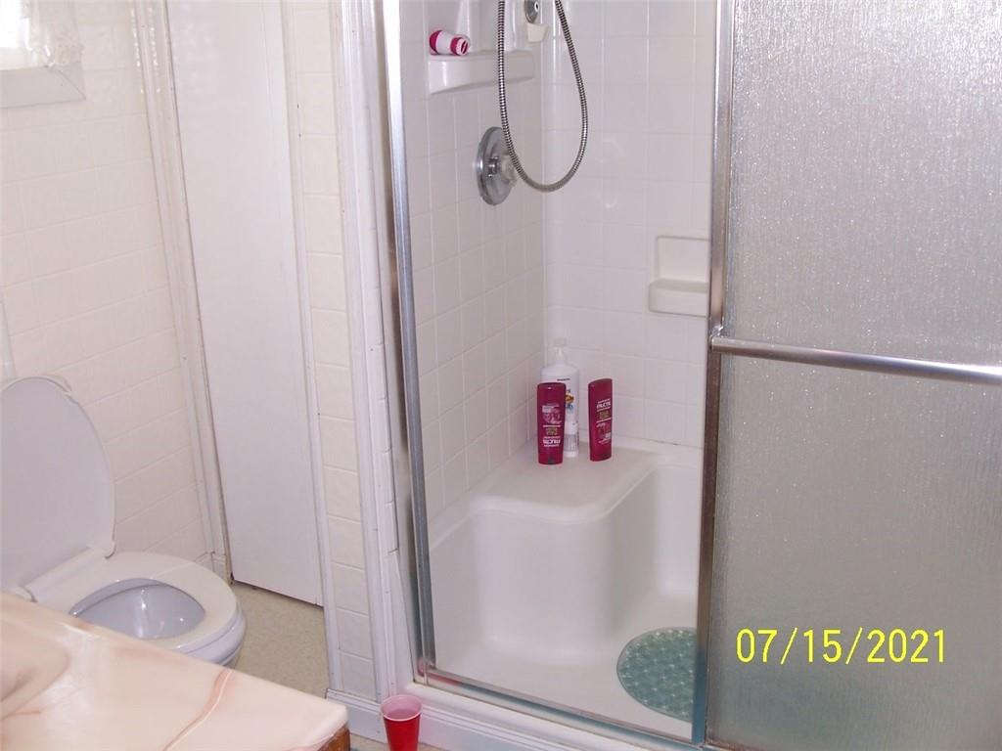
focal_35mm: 35
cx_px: 501
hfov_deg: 52.6
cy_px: 376
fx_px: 1013
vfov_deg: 40.7
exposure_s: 1/60
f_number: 2.8
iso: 80
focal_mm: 6
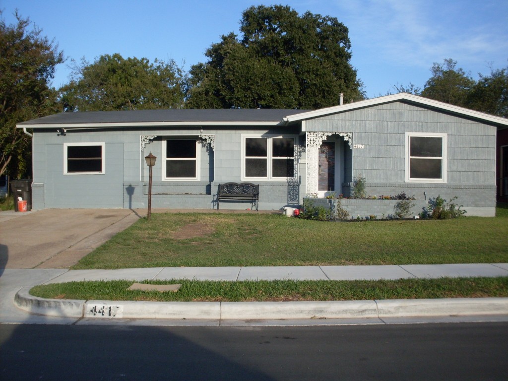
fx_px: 558
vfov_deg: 37.7
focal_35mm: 38
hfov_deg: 49.0
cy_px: 190
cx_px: 254
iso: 80
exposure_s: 1/125
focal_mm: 6.3
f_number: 8.4
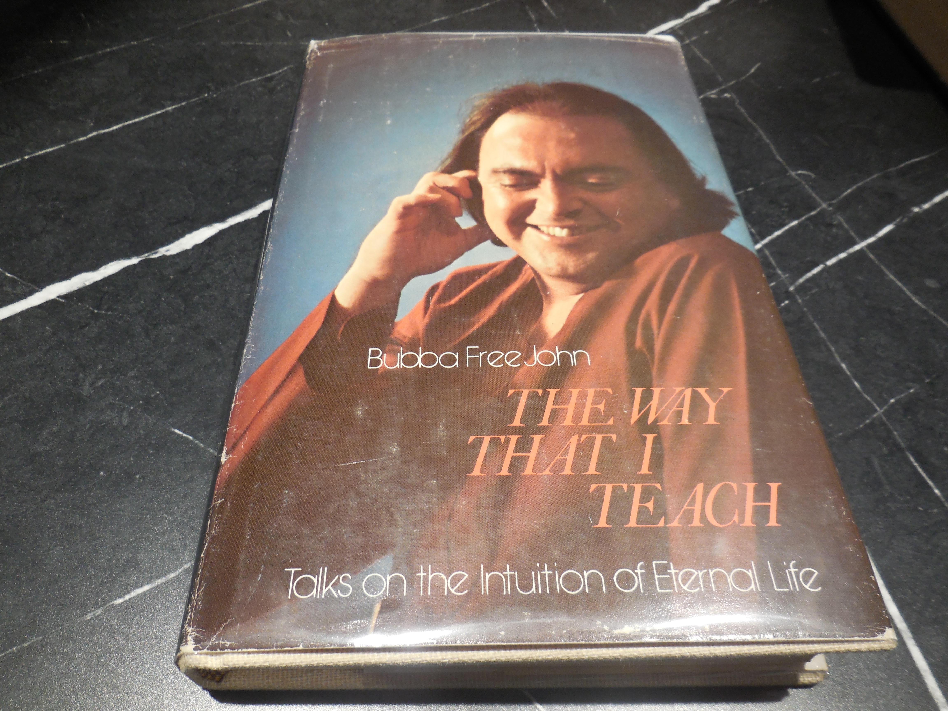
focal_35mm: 25
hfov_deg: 69.4
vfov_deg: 54.9
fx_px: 685
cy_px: 356
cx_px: 474
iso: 160
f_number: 3.1
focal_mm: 4.5
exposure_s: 1/30
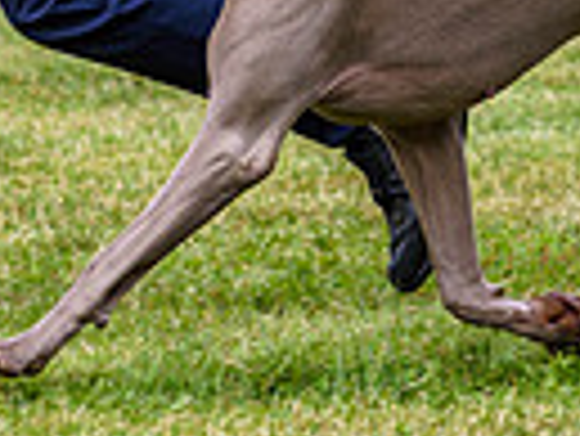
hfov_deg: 4.2
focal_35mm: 467
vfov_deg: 3.2
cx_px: 450
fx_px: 7832
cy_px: -236
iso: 250
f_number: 4
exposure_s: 1/500
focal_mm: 108
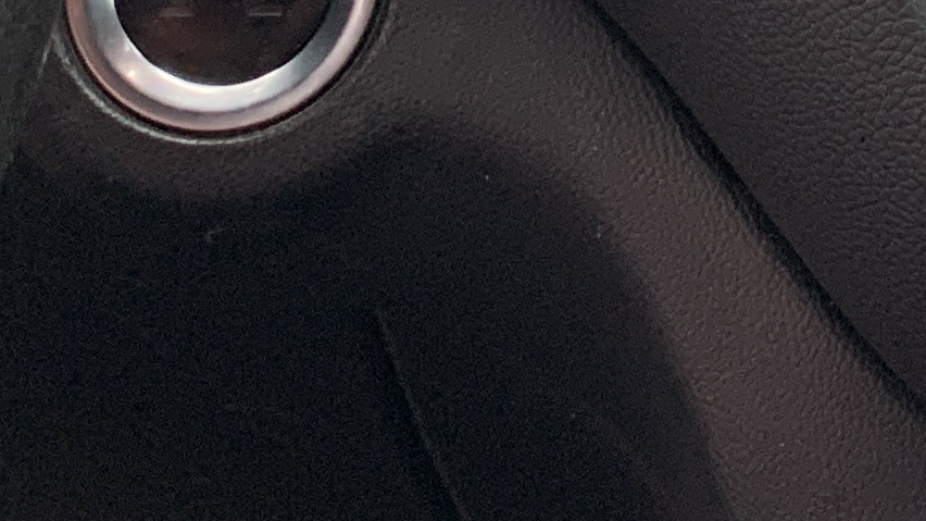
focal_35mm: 134
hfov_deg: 15.0
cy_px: -748
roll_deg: +0.7
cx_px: 1349
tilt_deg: -14.8
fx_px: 3290
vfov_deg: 8.3
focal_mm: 4.25
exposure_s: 1/121
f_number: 1.8
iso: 80
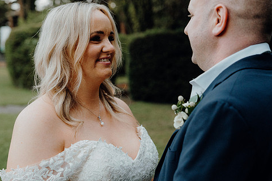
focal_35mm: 64
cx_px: 158
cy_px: 74
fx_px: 484
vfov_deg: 21.2
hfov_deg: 31.4
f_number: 3.5
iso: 2500
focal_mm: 53
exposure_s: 1/160
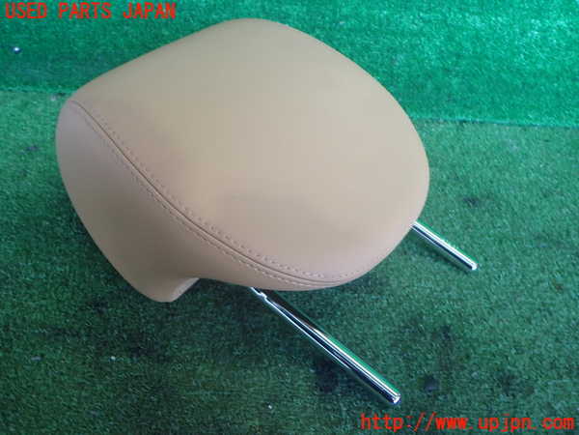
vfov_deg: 46.8
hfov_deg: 60.0
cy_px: 218
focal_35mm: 30
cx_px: 290
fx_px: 502
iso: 200
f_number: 2.3
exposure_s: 1/50
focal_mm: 5.4
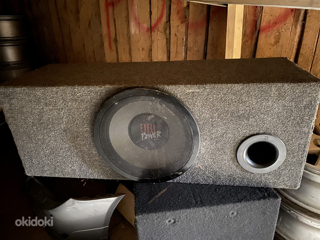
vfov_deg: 53.1
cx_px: 160
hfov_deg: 67.3
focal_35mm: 26
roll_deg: +0.9
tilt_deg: -26.6
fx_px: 240
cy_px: 120
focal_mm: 4.25
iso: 640
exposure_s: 1/4
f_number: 1.8
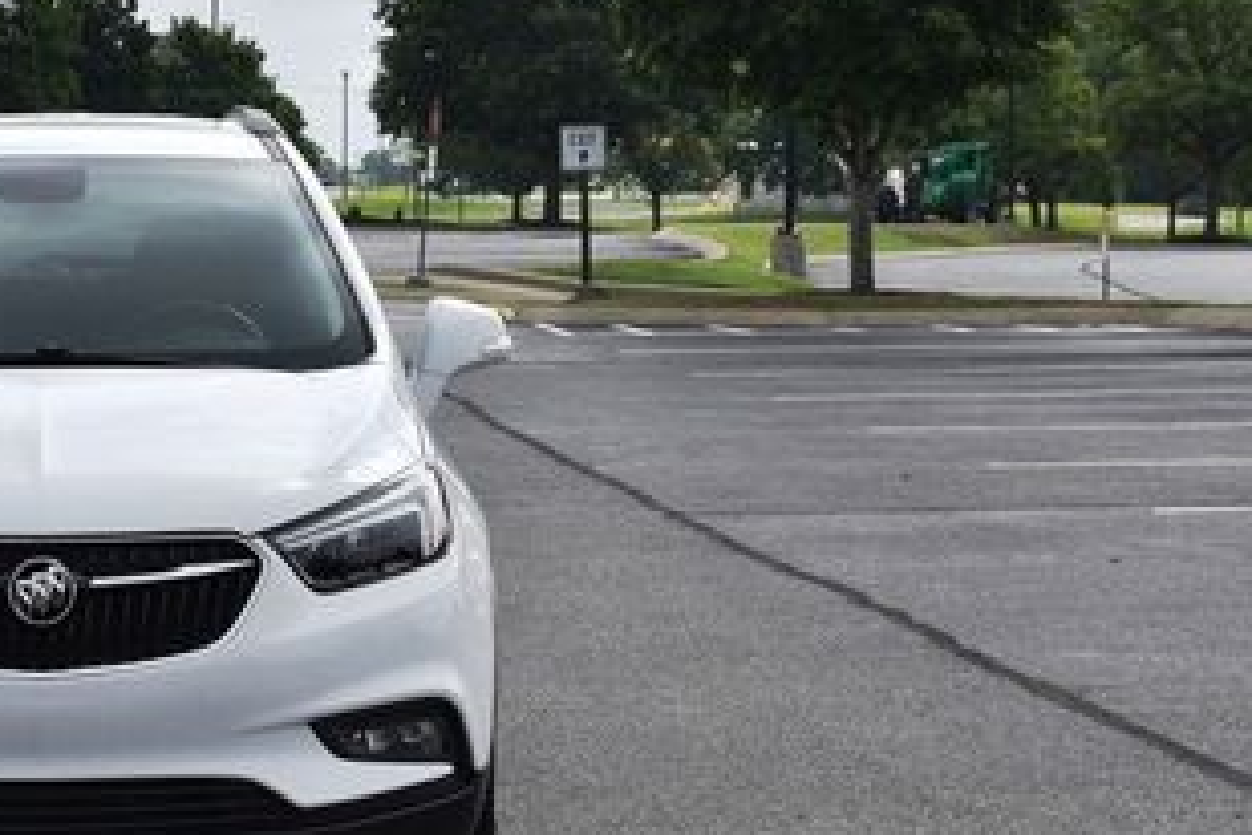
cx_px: 101
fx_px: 4103
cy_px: 355
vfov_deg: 11.6
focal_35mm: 118
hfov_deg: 17.1
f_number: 9
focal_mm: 38
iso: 100
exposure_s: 1/320
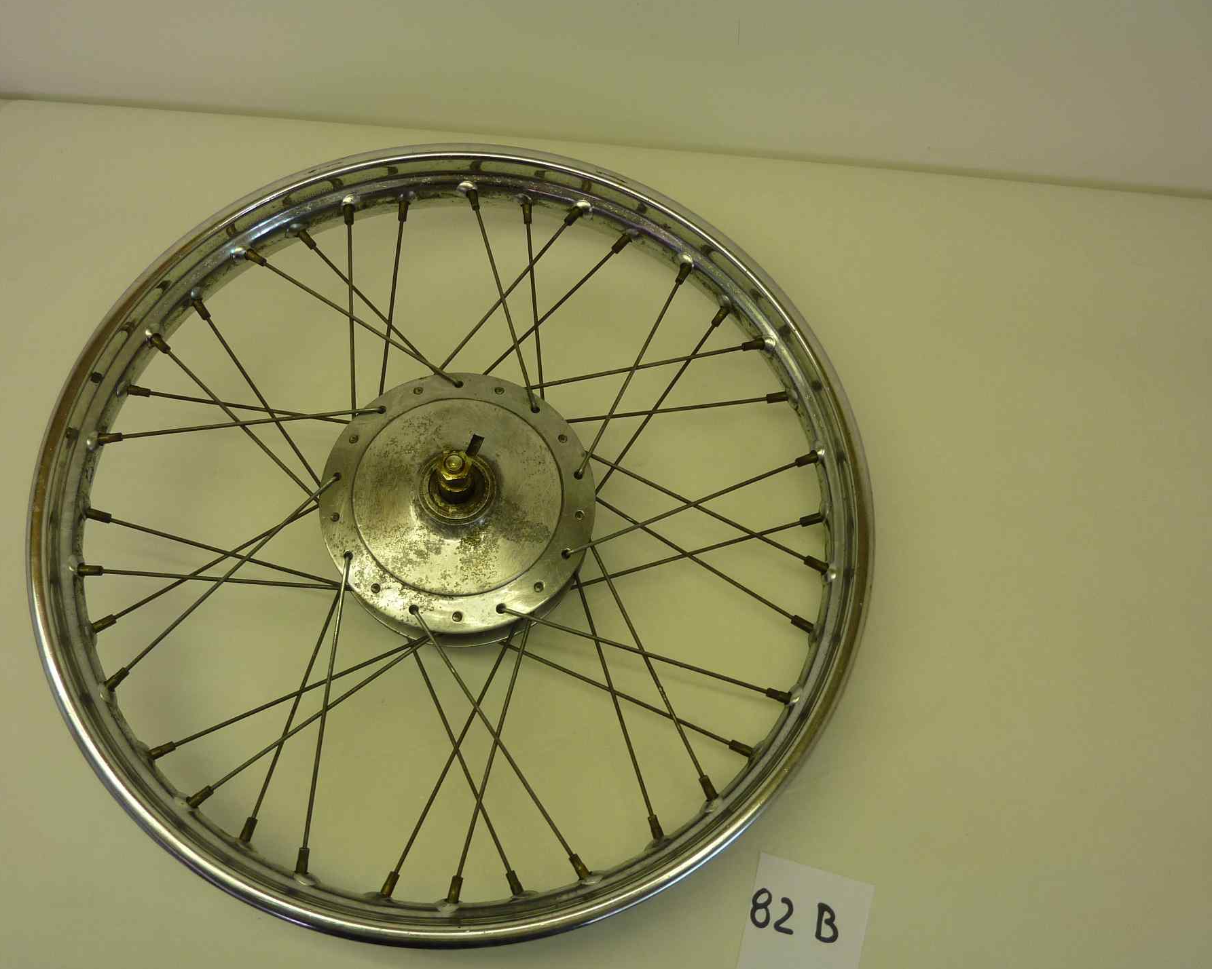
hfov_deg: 62.1
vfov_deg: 51.5
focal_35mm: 28
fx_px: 1004
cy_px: 506
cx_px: 550
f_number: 3.3
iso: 80
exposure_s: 1/60
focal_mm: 4.1
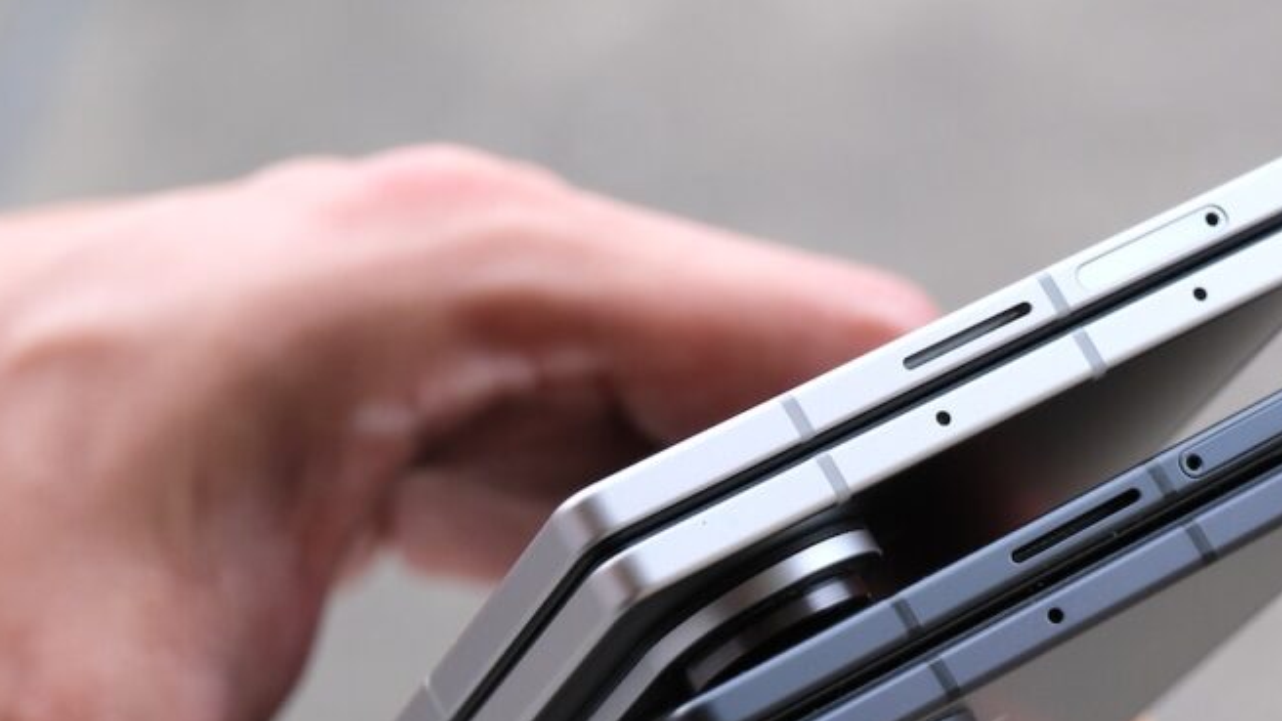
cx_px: 942
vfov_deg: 7.6
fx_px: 5405
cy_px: 545
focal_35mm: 159
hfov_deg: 13.5
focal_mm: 55
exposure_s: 1/125
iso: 800
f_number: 6.4
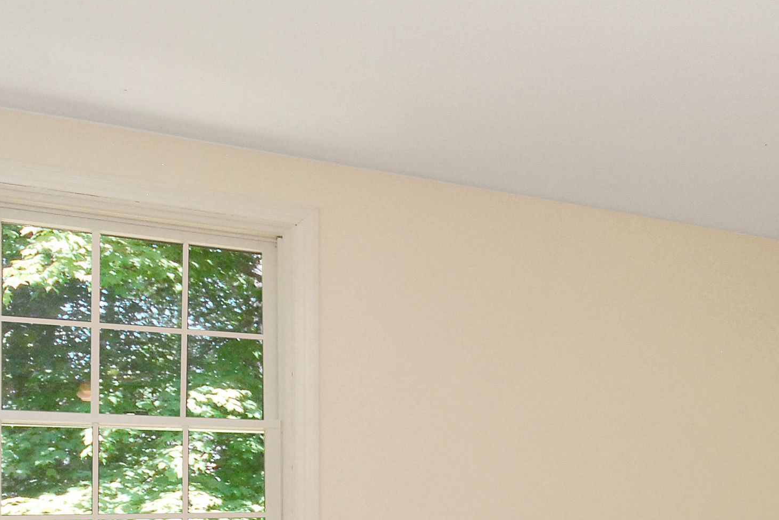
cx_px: 694
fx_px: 866
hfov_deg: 44.3
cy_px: 580
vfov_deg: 29.8
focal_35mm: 40
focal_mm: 10
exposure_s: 1/50
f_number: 5.6
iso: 800
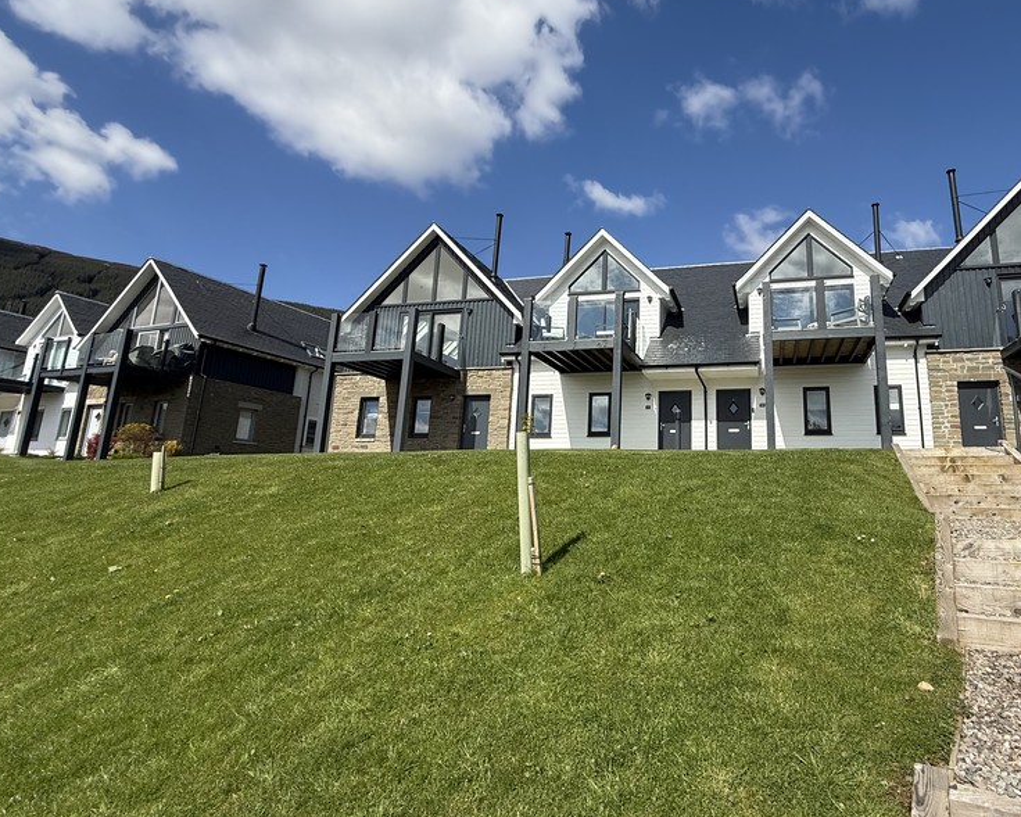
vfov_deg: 70.8
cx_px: 649
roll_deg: -1.6
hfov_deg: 81.4
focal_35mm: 19
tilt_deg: +11.0
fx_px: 574
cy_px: 384
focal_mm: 2.22
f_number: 2.2
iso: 50
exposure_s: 1/2506
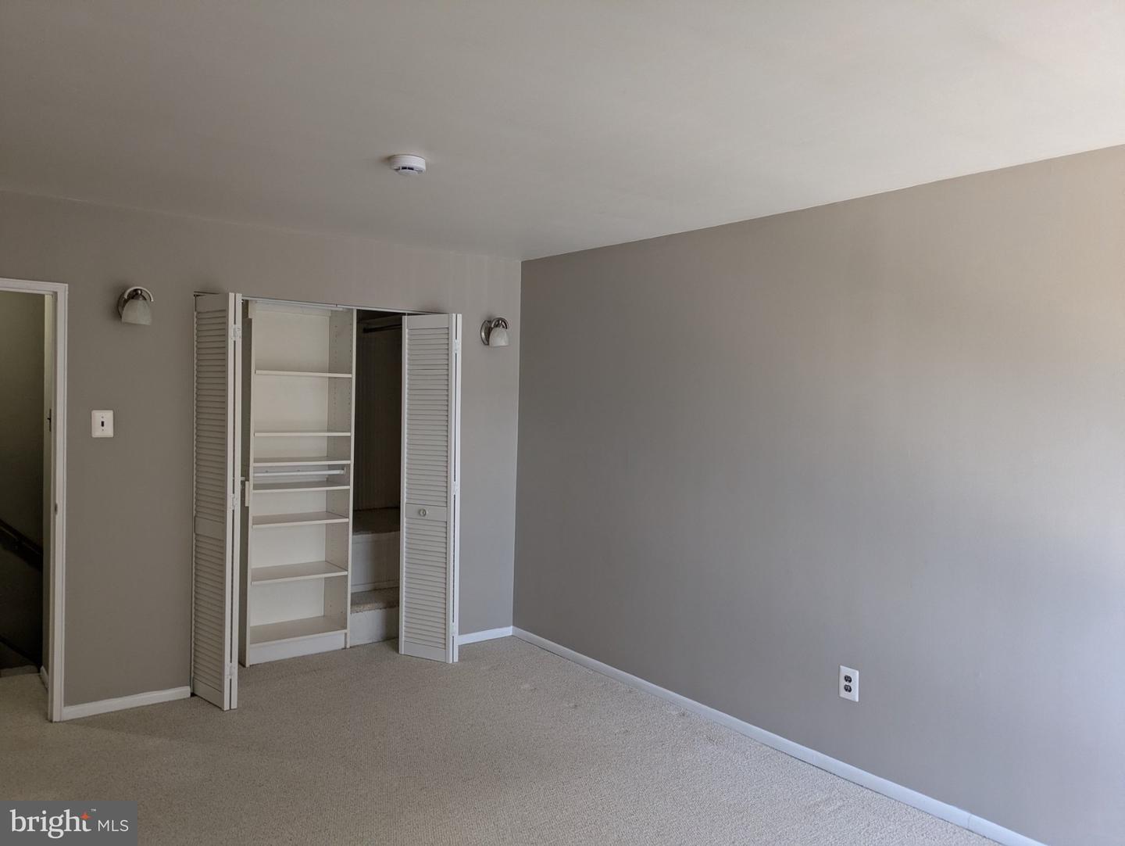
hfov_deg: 69.4
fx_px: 813
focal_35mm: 25
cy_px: 423
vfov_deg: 54.9
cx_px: 562
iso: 535
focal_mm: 5.43
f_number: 1.89
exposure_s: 1/120
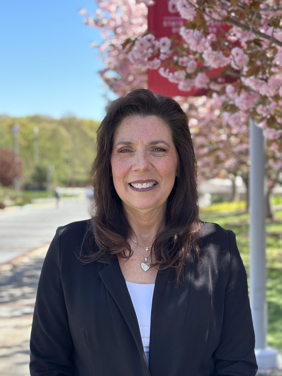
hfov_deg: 30.3
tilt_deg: -2.7
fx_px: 521
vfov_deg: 39.7
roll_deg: -0.2
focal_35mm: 48
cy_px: 188
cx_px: 141
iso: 80
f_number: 1.78
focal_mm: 6.86
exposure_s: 1/1073
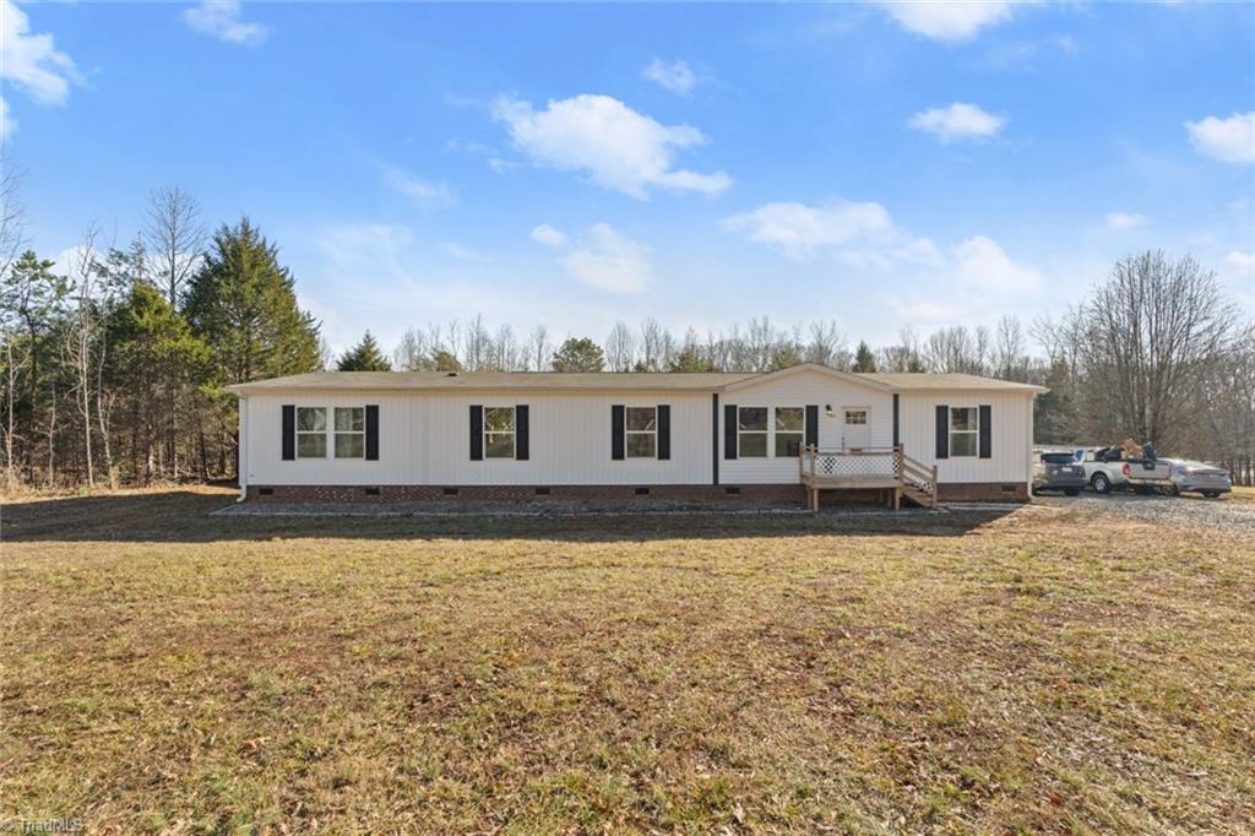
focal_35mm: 16
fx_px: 558
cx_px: 628
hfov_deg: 96.8
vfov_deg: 73.7
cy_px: 418
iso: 320
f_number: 8
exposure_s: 1/125
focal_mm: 16
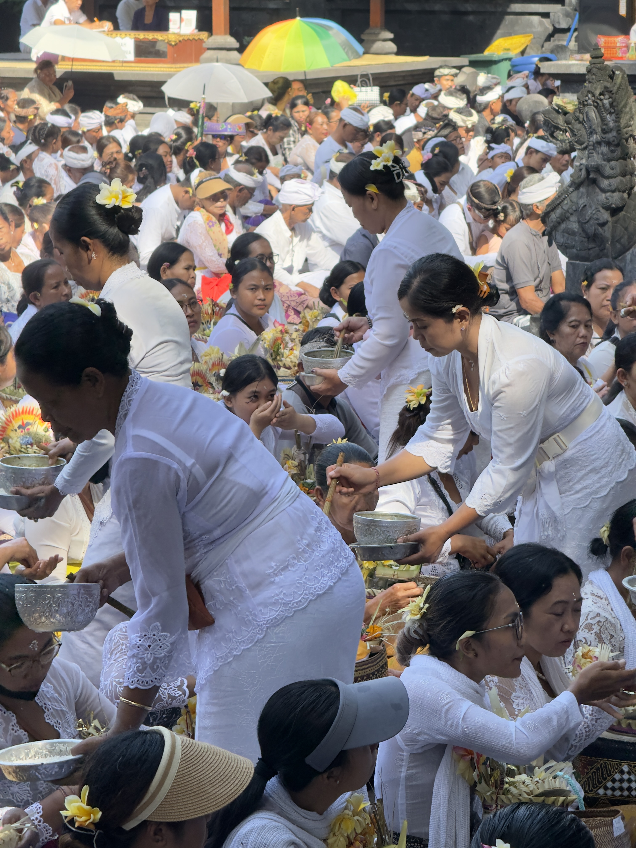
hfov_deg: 12.3
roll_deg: -1.1
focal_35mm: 120
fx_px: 2940
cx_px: 318
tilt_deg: -8.9
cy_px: 424
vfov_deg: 16.4
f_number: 2.8
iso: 64
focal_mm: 15.66
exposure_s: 1/141
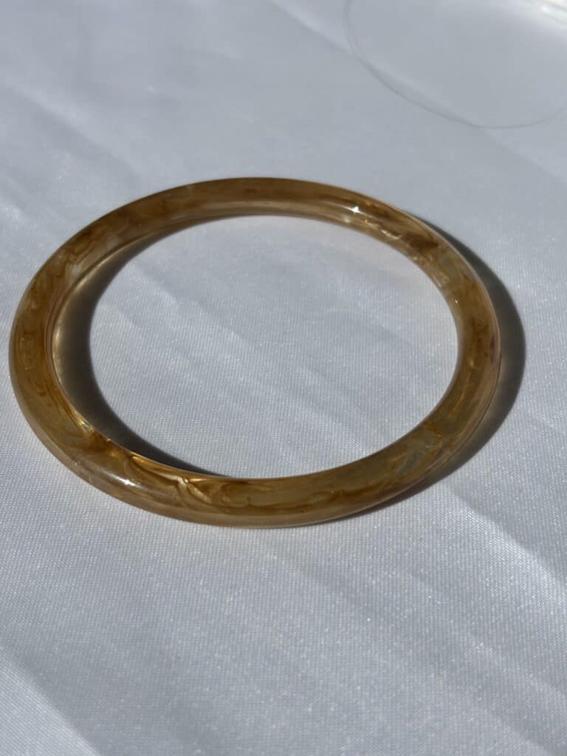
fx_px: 1136
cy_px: 378
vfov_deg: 36.8
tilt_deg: -45.2
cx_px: 284
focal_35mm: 52
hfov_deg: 28.0
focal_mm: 5.96
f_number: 1.6
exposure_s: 1/5076
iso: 32
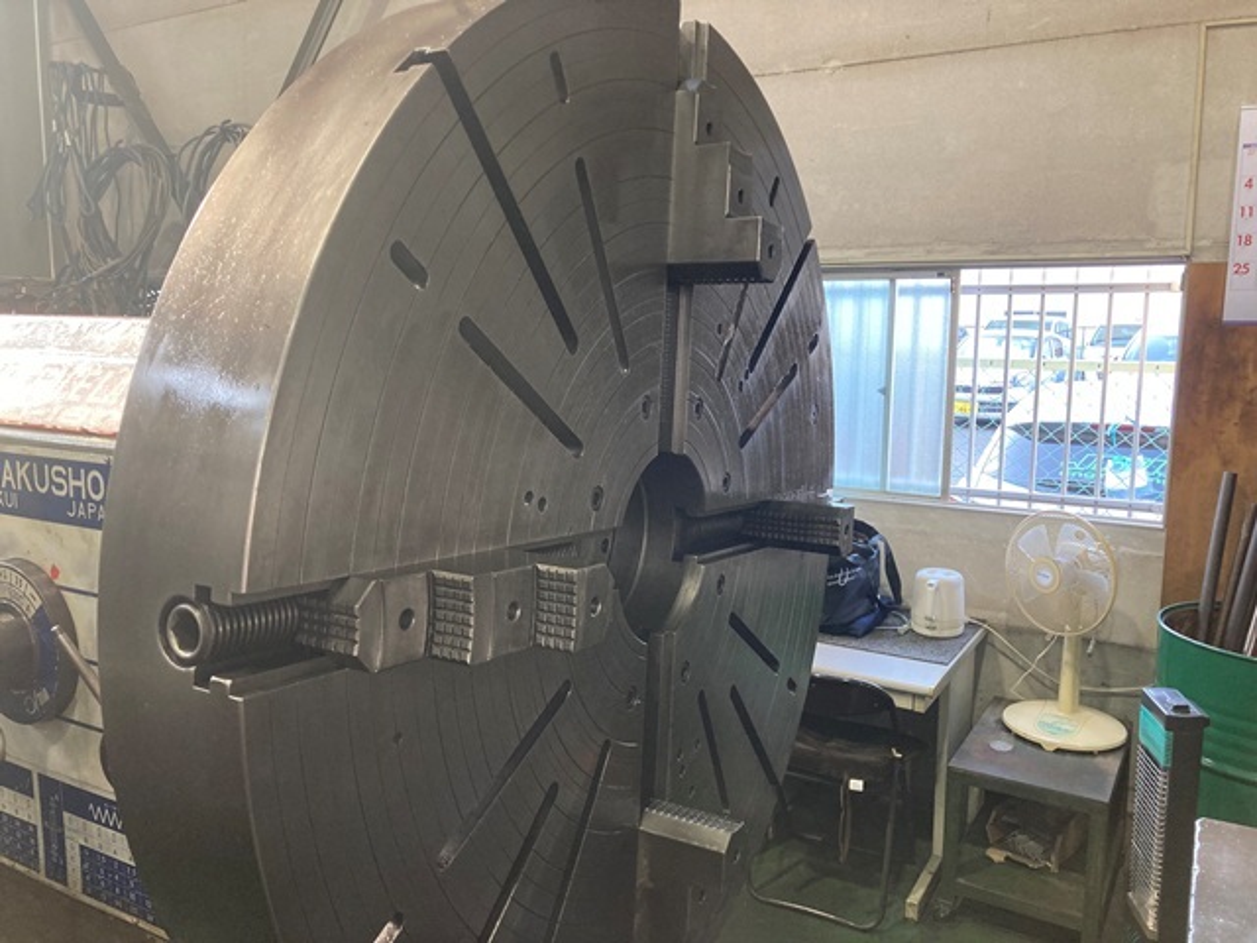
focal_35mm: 28
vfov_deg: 49.7
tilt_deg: -8.4
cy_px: 472
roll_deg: -0.8
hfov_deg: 63.4
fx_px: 1017
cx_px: 628
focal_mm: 3.99
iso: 80
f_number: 1.8
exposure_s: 1/61
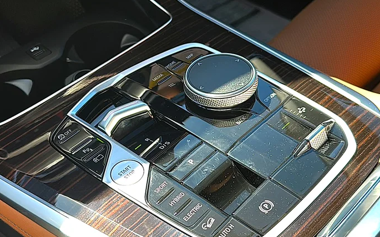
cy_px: 134
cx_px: 188
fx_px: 404
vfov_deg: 32.7
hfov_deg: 50.4
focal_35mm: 39
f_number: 1.78
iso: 80
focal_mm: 6.86
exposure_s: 1/421
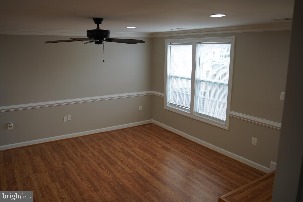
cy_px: 101
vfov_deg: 46.4
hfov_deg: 65.5
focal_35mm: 28
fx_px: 236
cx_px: 152
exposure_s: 1/30
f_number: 2.8
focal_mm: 28
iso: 100
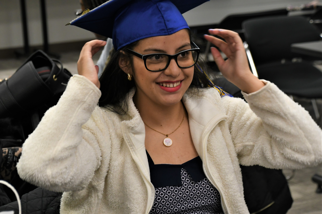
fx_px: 832
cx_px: 161
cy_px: 107
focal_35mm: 93
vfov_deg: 14.7
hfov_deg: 21.9
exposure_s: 1/100
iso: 1000
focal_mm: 62
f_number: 5
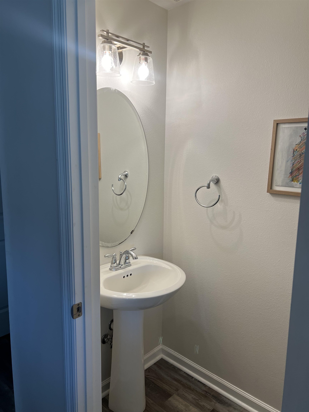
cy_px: 206
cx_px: 154
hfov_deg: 53.1
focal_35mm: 26
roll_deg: -1.2
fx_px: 309
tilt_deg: -8.5
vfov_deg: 67.3
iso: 40
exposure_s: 1/120
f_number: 1.5
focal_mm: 5.7
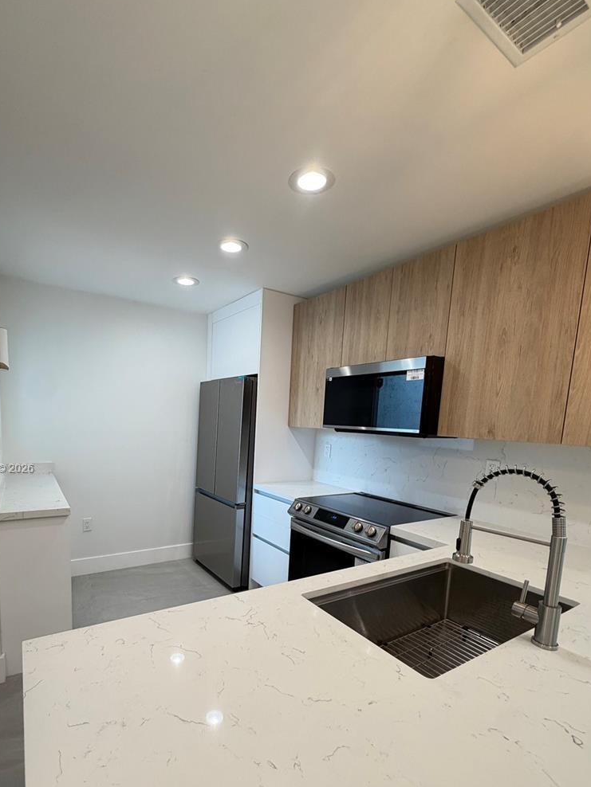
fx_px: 387
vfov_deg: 90.0
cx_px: 245
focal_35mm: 17
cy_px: 469
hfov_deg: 74.1
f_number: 2.2
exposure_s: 1/120
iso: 200
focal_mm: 2.22
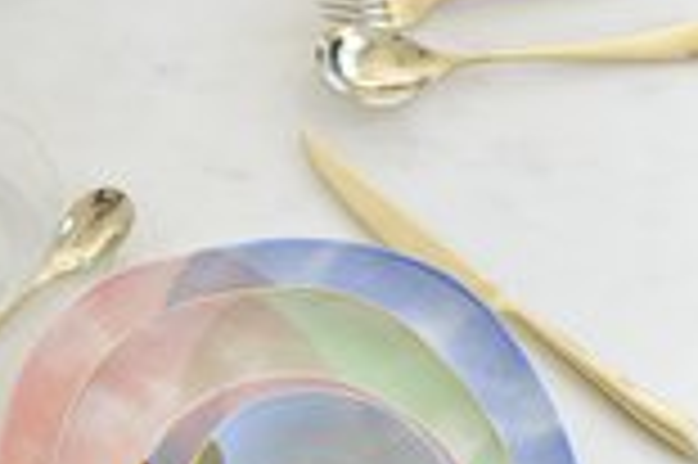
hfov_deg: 10.0
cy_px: 68
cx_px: -482
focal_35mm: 196
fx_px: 3796
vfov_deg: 7.0
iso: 560
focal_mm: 38
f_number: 6.7
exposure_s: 1/180
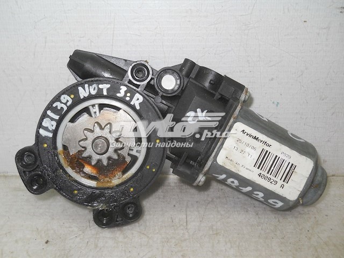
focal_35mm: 41
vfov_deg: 35.1
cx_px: 172
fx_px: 407
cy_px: 129
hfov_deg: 45.8
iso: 80
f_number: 5.5
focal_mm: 6.72
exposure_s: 1/30
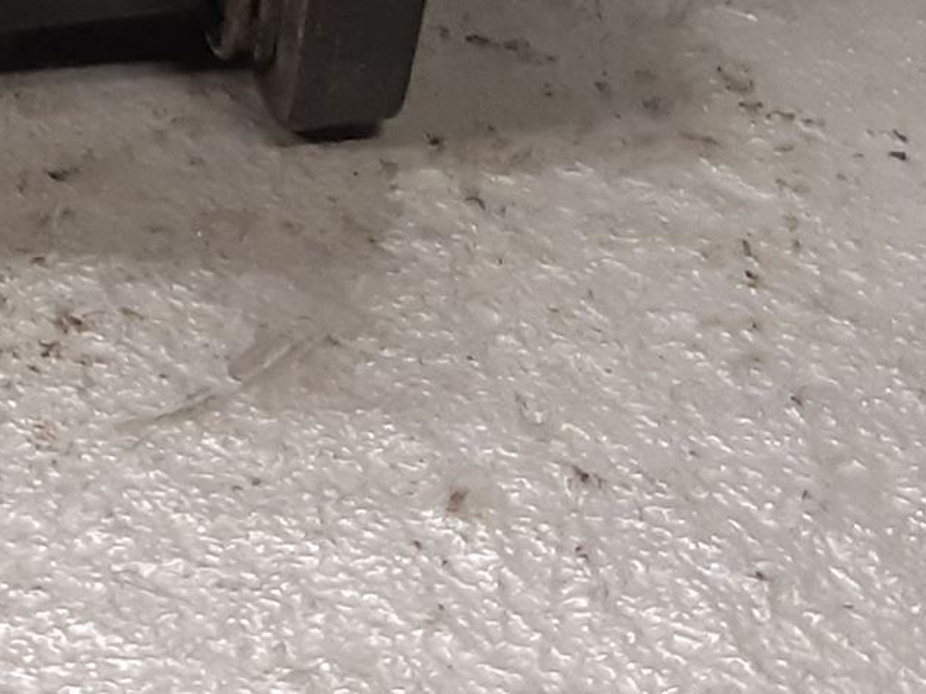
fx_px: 2246
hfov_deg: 20.7
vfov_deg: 16.2
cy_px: -304
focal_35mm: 84
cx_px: -349
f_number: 1.7
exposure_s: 1/50
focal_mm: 3.93
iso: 160
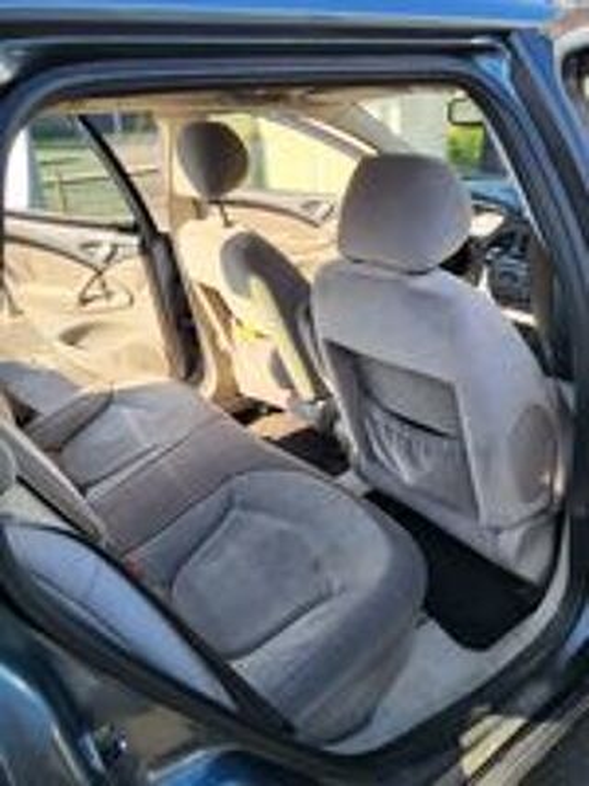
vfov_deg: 67.3
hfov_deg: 53.0
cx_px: 294
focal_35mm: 26
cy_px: 393
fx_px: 590
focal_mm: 4.25
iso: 50
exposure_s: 1/455
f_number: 1.8
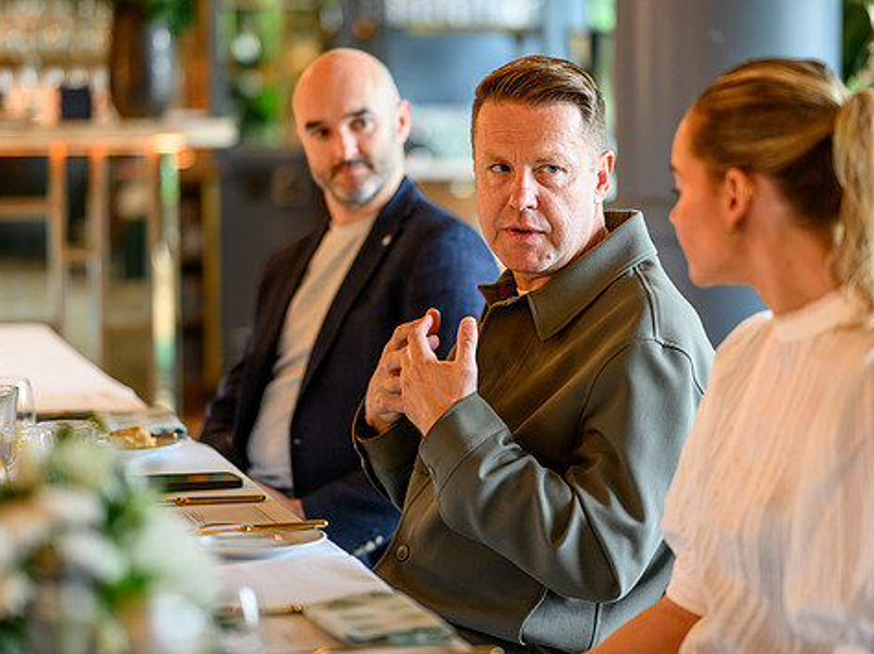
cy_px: 305
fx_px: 2549
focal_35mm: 101
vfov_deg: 14.6
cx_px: 463
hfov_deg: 19.5
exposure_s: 1/200
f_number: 1.8
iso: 720
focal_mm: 85
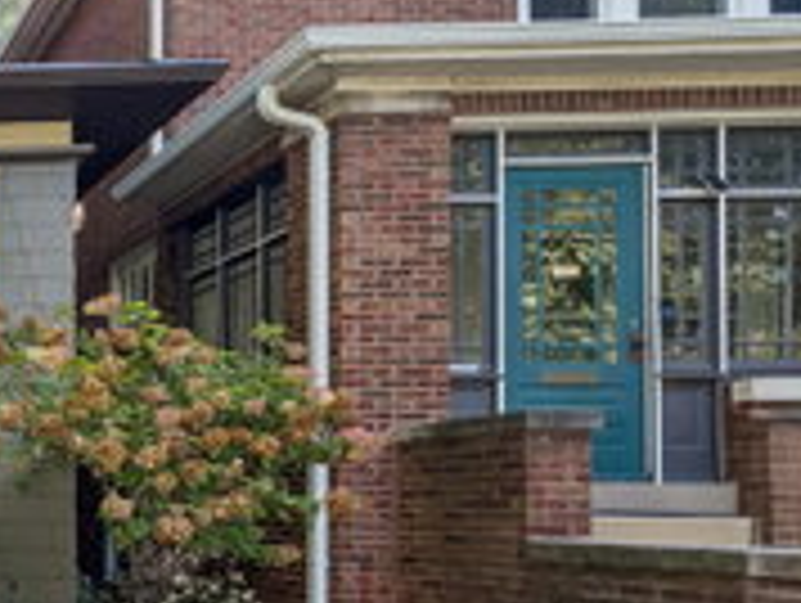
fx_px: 1066
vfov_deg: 30.7
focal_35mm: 46
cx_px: -346
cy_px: 112
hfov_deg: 29.1
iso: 400
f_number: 8
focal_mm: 8
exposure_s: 1/100
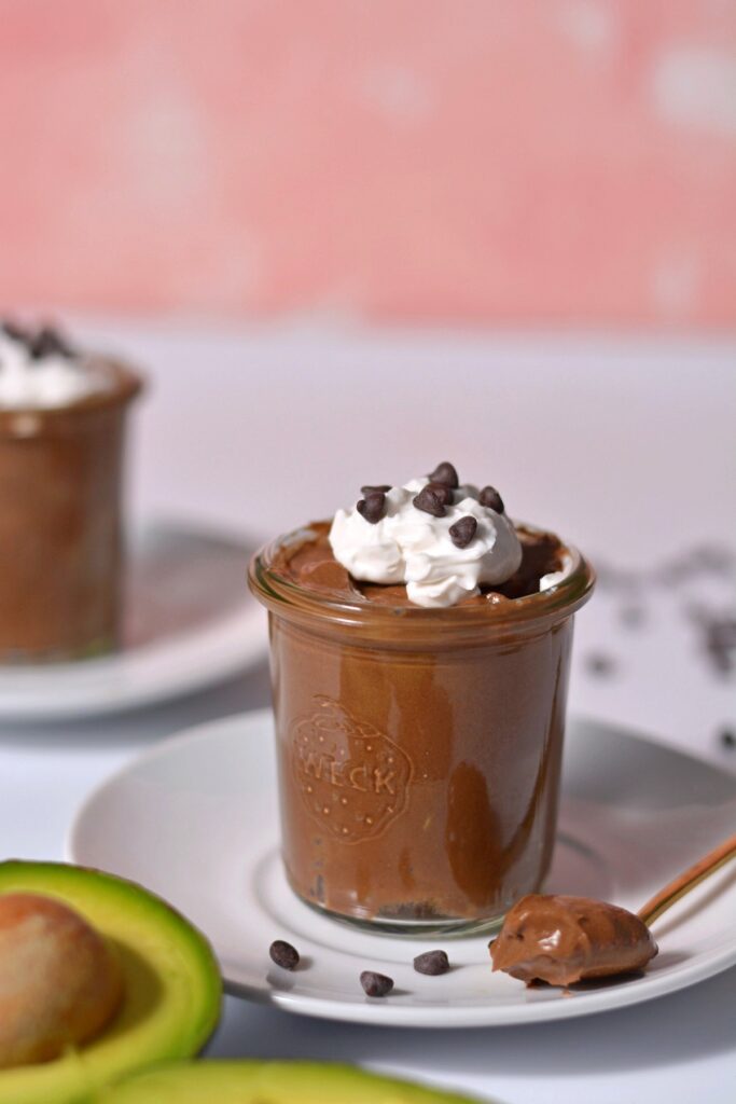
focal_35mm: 75
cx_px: 368
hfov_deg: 18.2
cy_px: 552
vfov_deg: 27.0
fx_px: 2299
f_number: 2.8
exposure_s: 1/320
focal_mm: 50
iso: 200
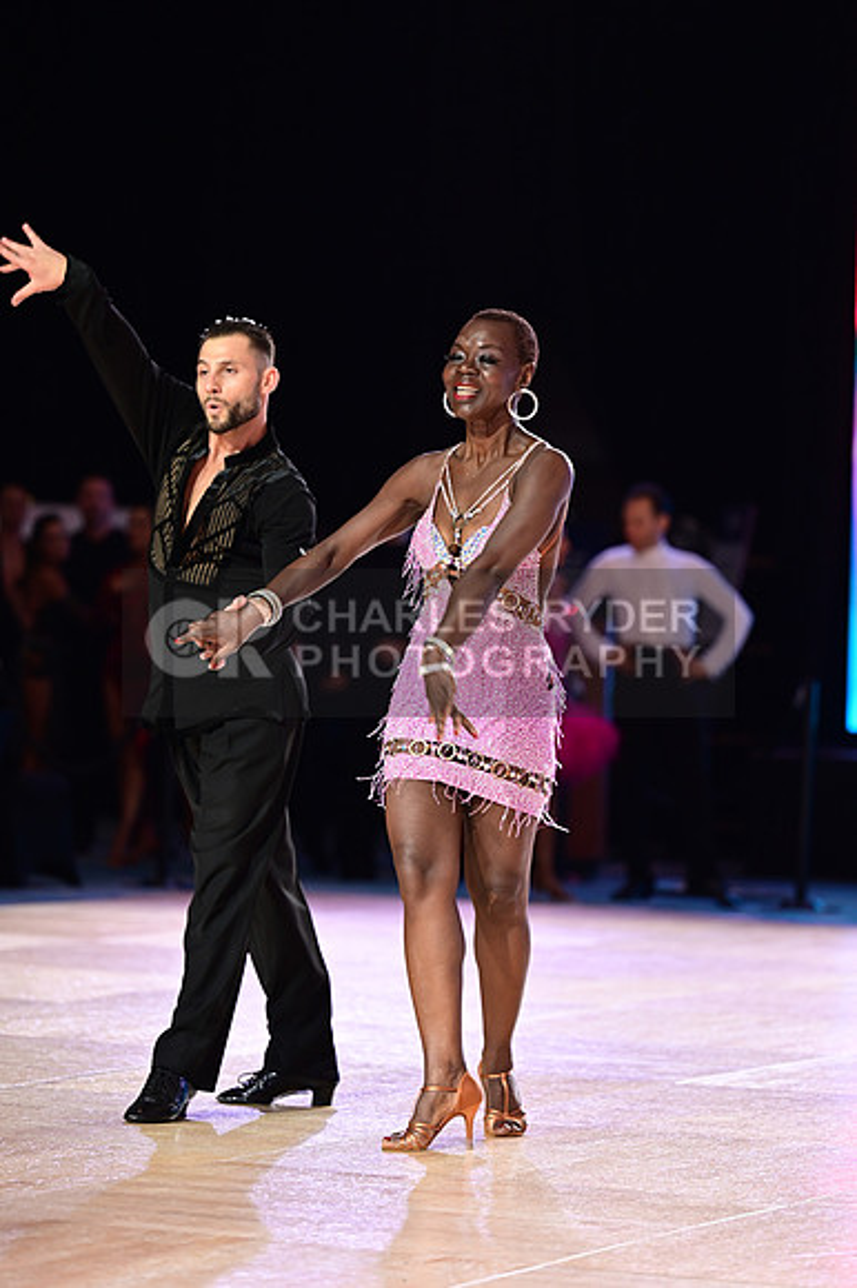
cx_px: 428
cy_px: 644
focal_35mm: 140
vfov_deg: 14.7
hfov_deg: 9.8
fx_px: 5005
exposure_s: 1/320
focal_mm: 140
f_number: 2.8
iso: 1600
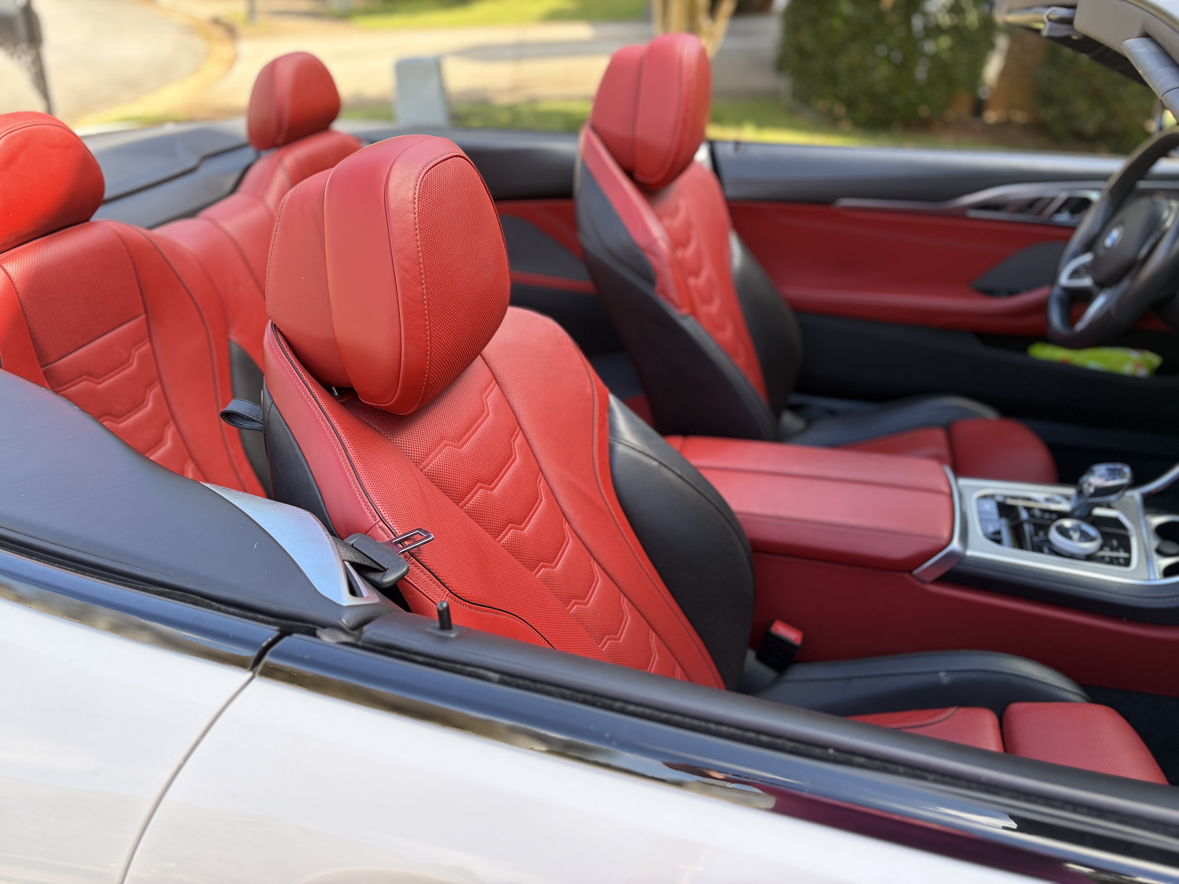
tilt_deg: -32.2
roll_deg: -6.4
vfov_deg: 53.1
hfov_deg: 67.3
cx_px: 590
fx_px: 886
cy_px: 442
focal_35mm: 26
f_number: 1.6
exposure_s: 1/273
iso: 50
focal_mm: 5.96
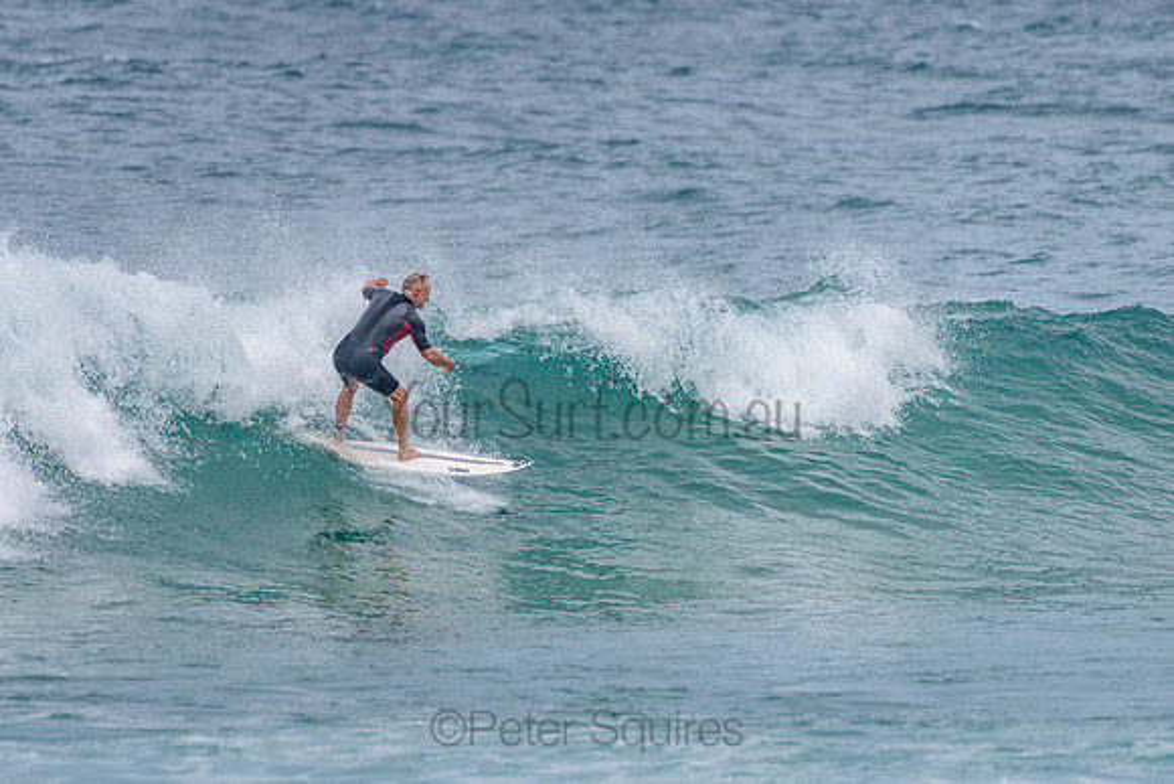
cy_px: 320
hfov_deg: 3.4
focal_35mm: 613
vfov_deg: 2.2
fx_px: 19987
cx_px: 462
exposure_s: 1/2000
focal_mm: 500
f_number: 5.6
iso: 140
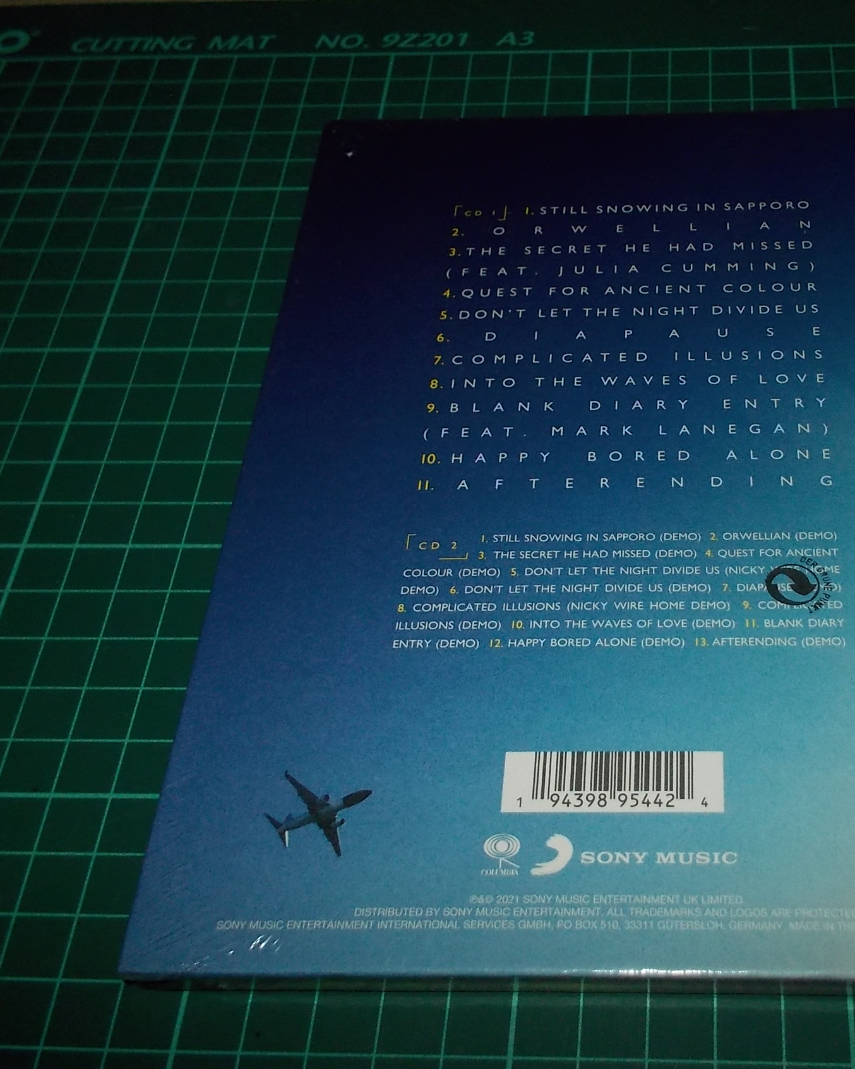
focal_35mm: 38
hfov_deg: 38.1
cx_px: 649
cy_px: 534
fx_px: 1202
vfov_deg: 47.9
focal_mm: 4.1
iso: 200
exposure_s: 1/30
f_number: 3.3
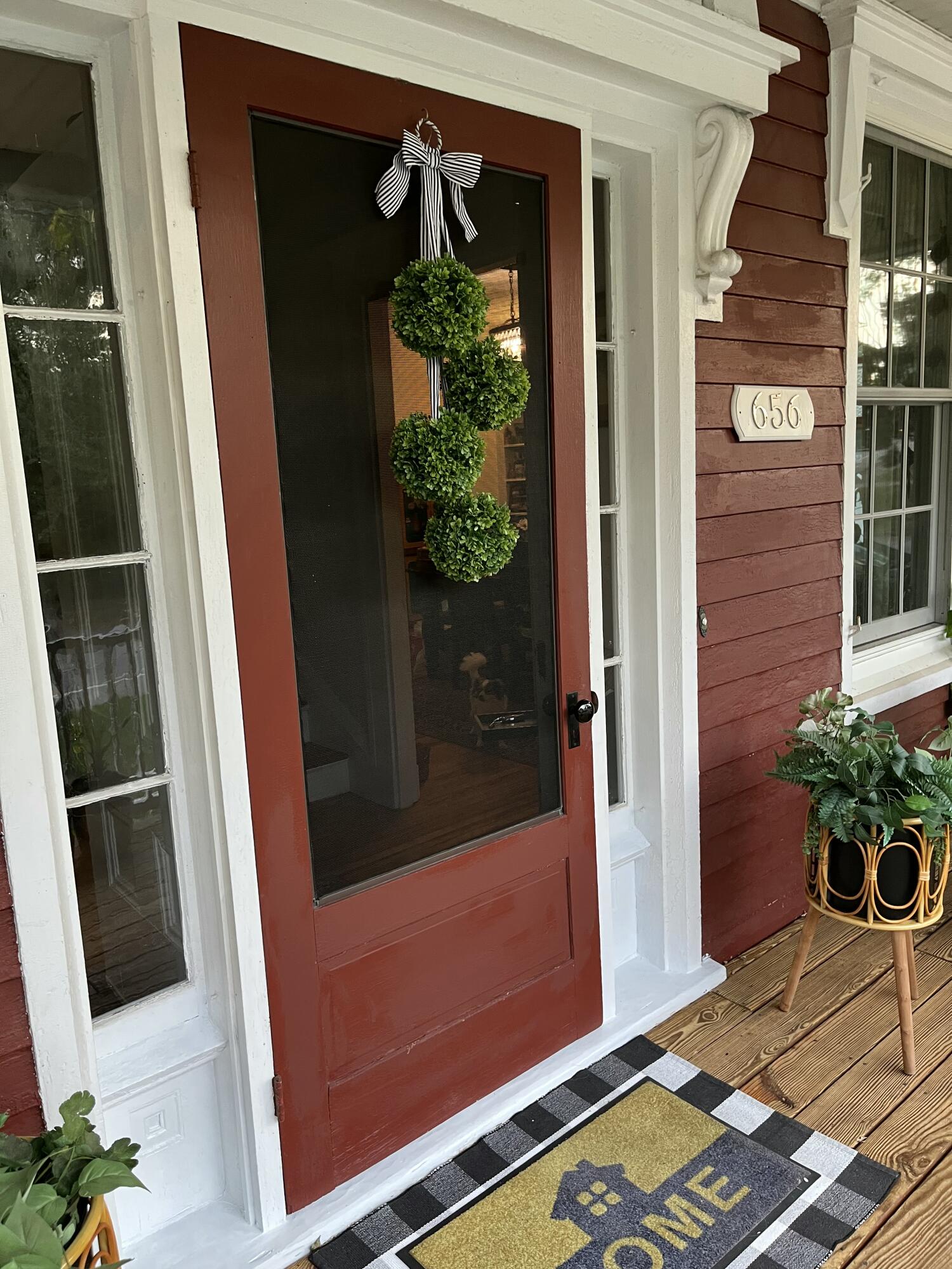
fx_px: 953
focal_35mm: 26
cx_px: 476
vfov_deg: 67.3
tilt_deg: -9.5
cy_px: 634
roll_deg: +4.8
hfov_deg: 53.1
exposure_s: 1/60
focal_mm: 5.1
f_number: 1.6
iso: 160
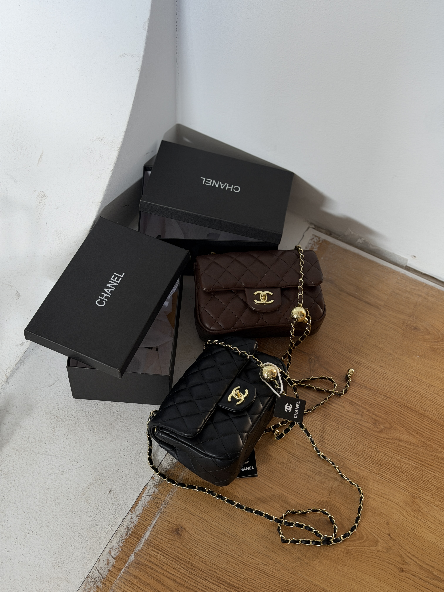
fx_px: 821
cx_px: 222
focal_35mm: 48
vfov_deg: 39.7
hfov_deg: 30.3
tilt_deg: -57.5
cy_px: 296
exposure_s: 1/60
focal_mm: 6.76
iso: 250
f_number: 1.78
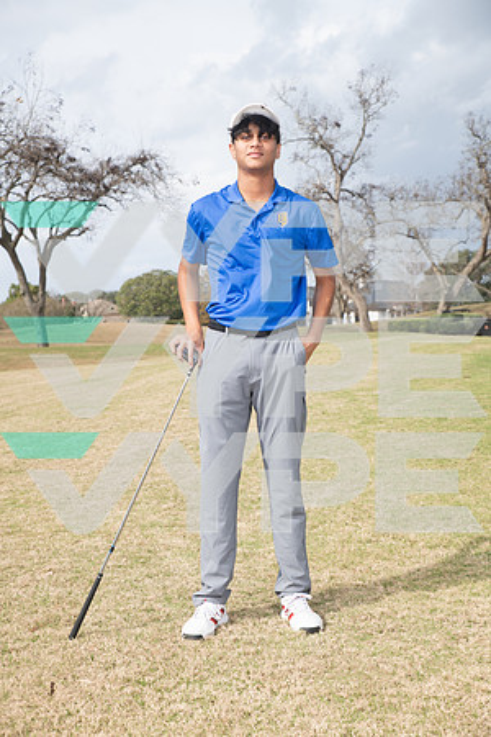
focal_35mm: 55
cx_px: 246
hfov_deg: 24.6
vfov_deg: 36.2
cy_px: 368
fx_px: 1125
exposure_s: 1/400
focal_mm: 55
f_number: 6.3
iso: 100
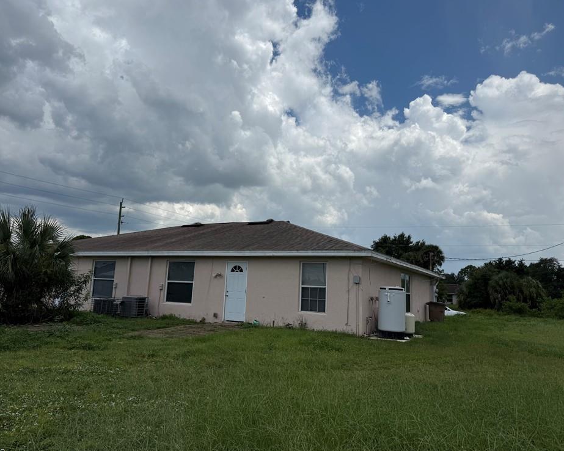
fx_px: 434
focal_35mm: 26
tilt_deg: +9.7
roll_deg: -3.0
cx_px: 273
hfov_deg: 66.0
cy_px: 224
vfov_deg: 54.9
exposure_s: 1/10309
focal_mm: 6.76
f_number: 1.78
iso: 80
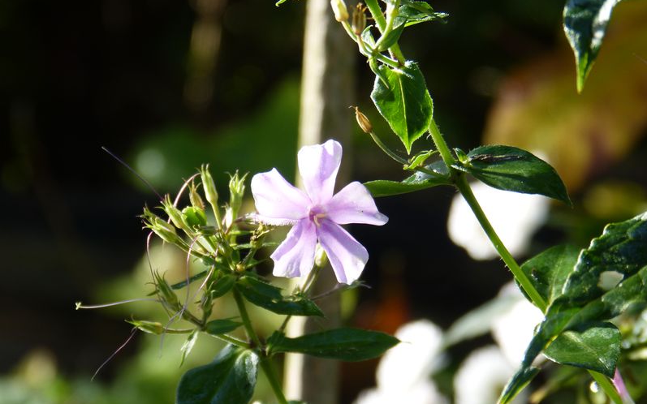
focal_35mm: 165
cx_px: 324
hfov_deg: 12.7
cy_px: 216
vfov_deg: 7.9
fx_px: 2909
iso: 100
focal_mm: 27.9
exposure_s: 1/125
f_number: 4
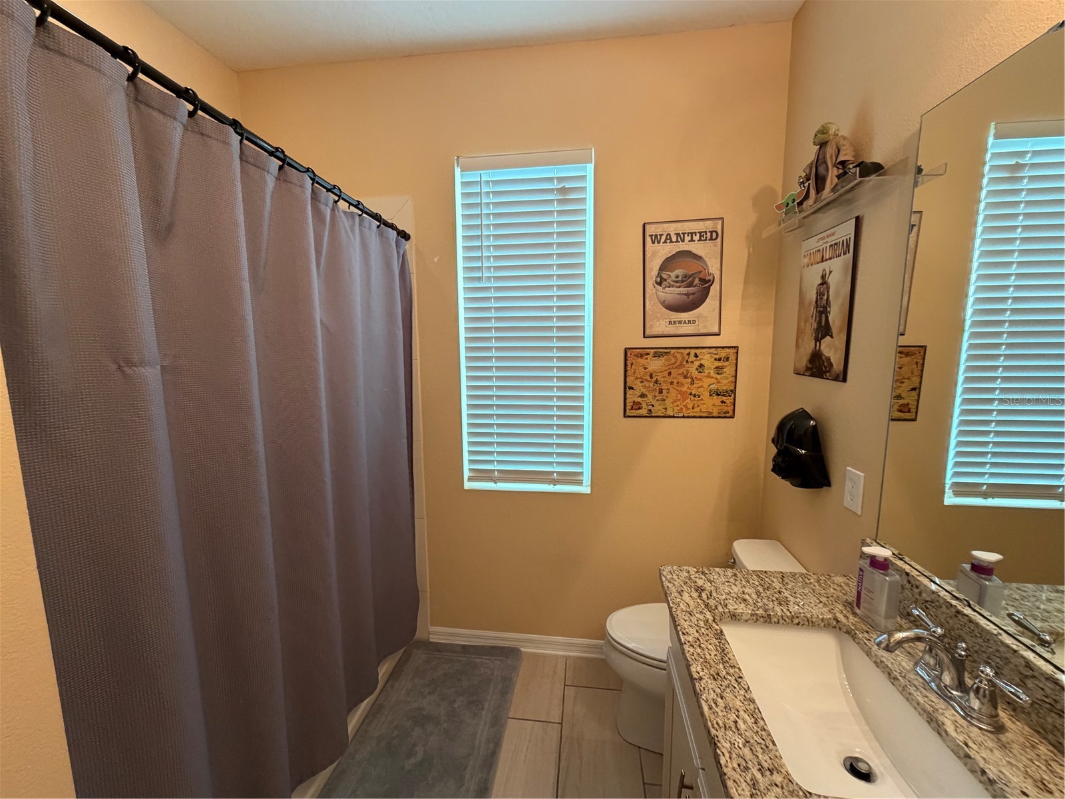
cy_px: 400
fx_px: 431
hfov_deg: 102.1
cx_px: 532
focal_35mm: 14
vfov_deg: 85.7
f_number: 2.2
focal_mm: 2.22
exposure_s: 1/60
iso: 320
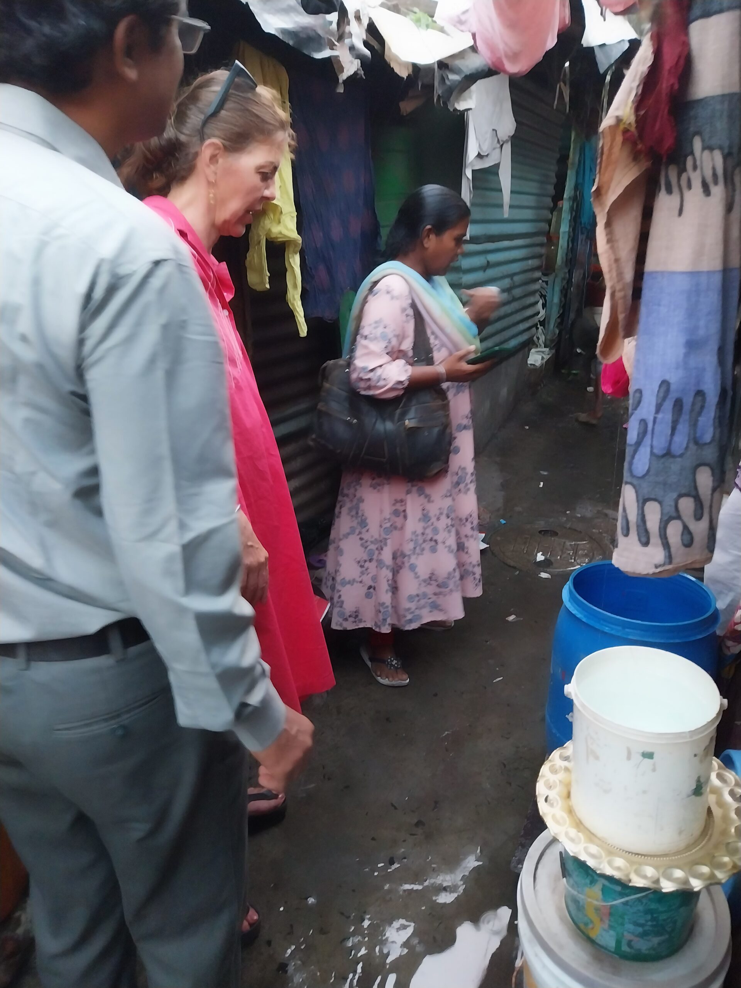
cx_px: 370
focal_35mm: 26
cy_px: 494
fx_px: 742
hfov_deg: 53.1
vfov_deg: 67.3
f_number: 1.8
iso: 320
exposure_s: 1/25
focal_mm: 4
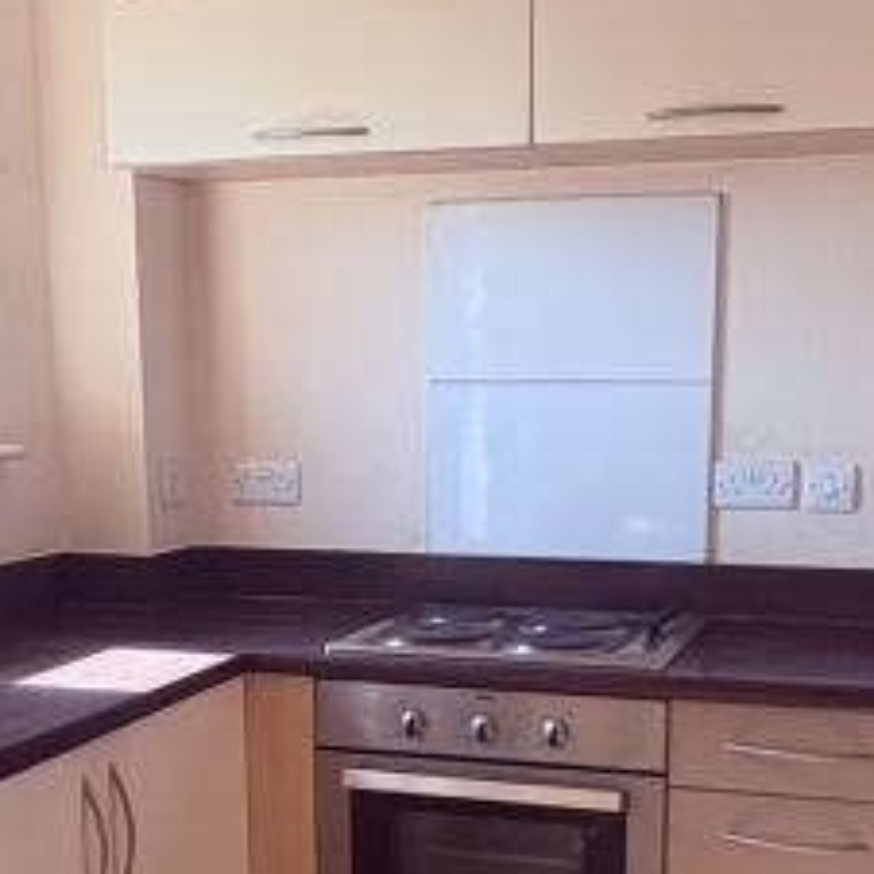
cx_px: 425
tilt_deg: -11.2
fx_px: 1600
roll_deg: +1.4
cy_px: 700
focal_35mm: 56
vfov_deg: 29.8
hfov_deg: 30.6
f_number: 2.2
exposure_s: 1/107
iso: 125
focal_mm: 2.22
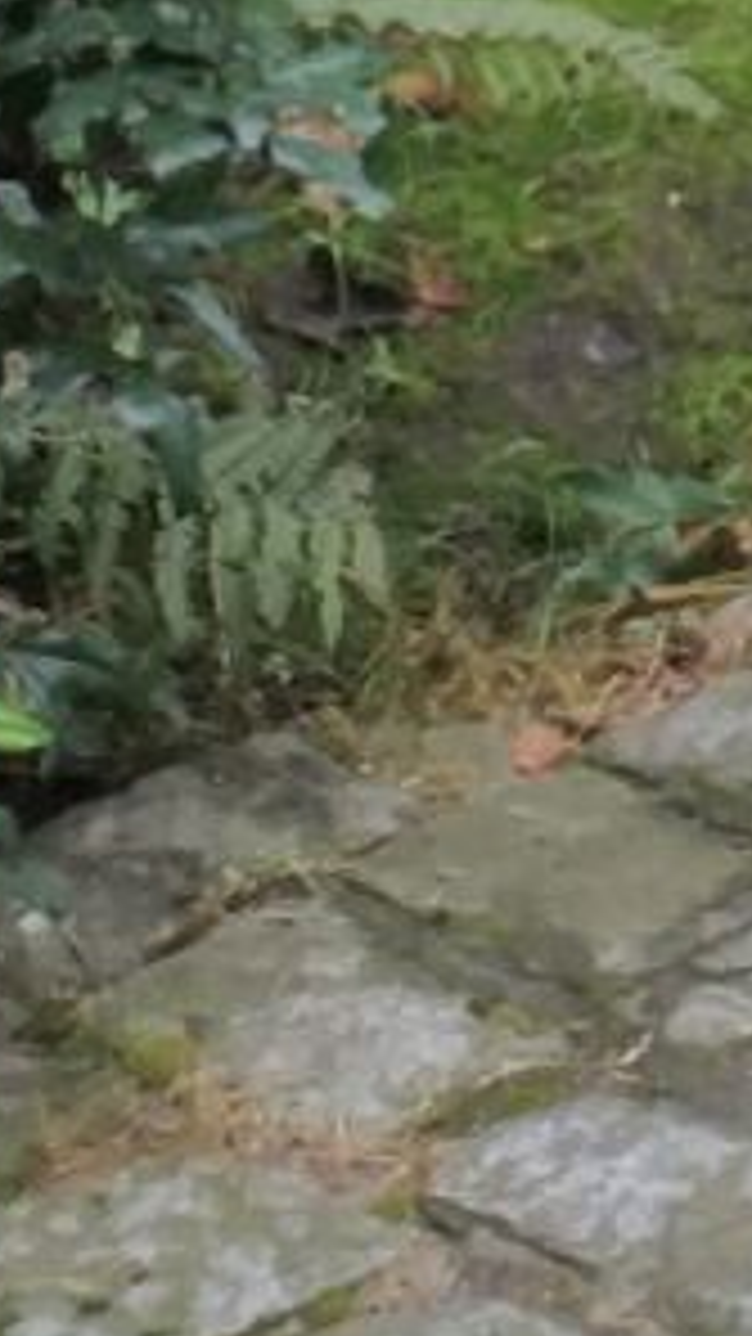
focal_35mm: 202
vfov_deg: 9.3
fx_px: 7163
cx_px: 1855
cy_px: -2042
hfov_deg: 5.8
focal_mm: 4.73
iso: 200
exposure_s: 1/174
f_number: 2.2
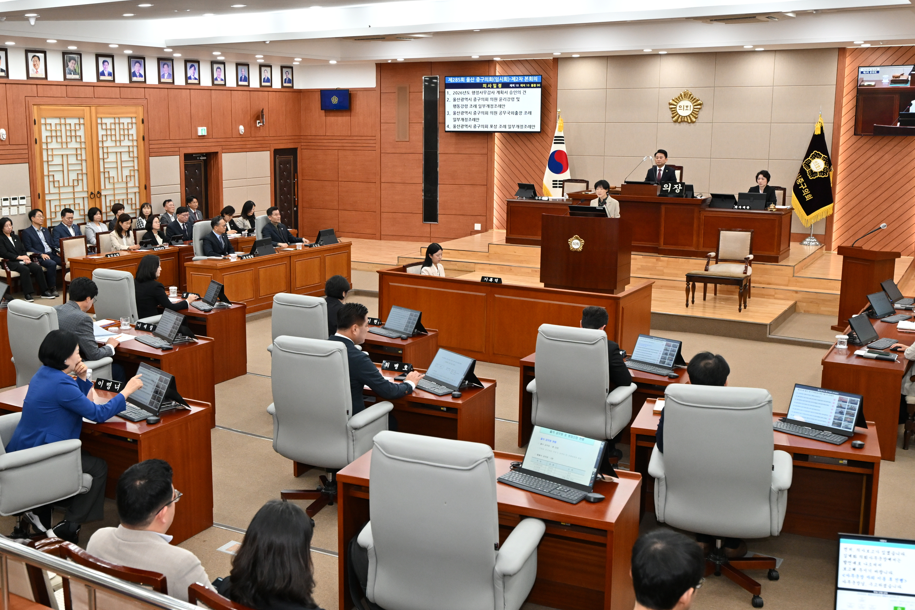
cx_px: 371
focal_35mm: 39
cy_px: 275
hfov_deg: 49.3
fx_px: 991
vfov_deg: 34.2
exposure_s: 1/250
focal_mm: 24
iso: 1000
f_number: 3.2
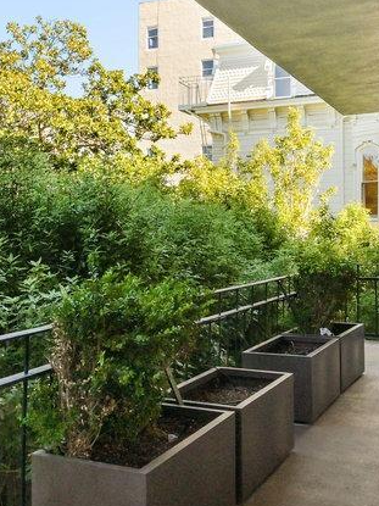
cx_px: 4
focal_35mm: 50
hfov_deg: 27.5
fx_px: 730
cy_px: 229
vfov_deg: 38.2
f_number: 11
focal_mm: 18
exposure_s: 1/200
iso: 400
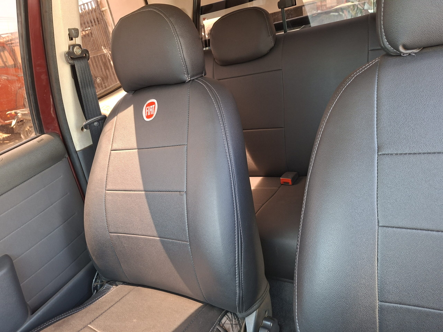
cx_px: 222
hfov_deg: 73.9
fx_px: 294
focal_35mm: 23
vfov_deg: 58.9
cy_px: 166
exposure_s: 1/120
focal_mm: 5.54
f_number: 1.8
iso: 200
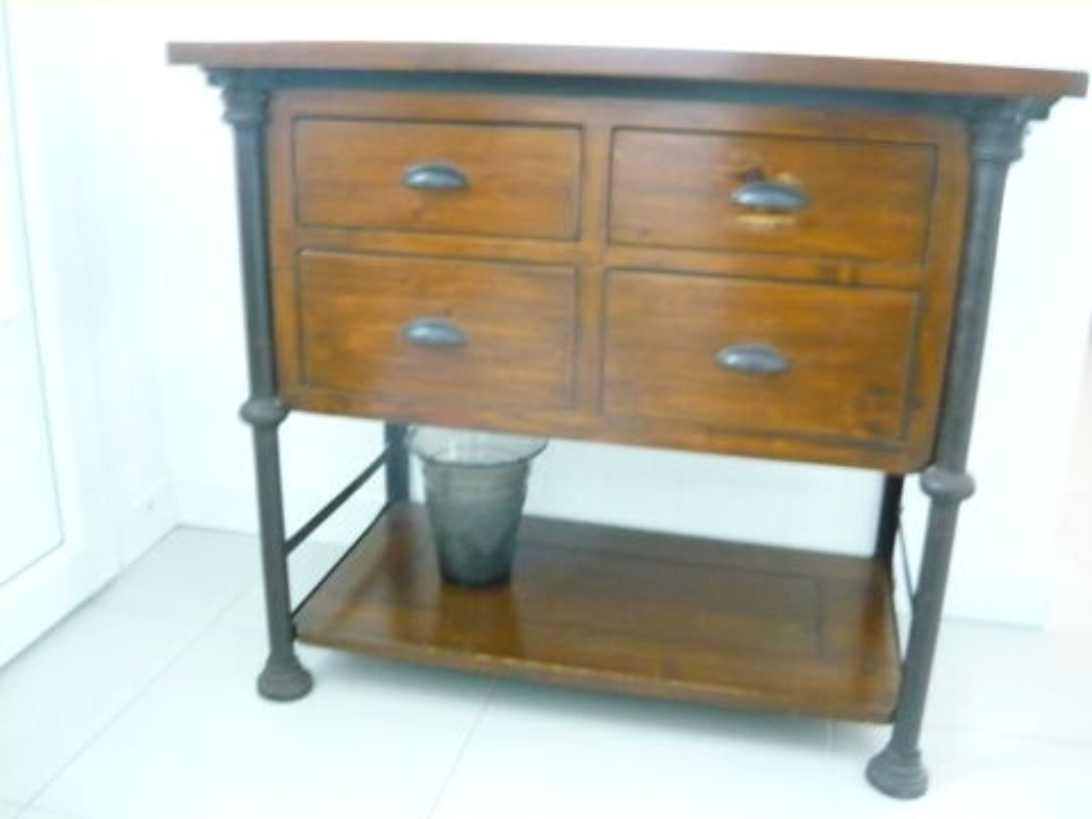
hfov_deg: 55.4
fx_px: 1041
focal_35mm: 33
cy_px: 410
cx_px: 546
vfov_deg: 42.9
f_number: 2.8
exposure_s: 1/6
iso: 1250
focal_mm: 5.5
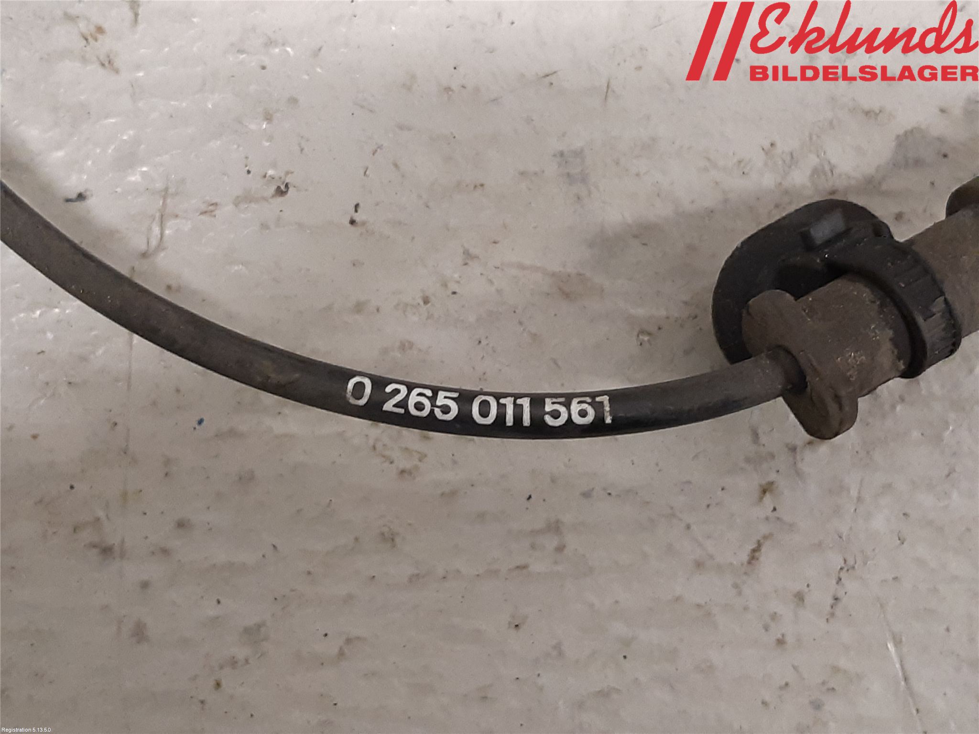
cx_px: 490
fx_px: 735
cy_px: 367
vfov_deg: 53.1
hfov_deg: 67.3
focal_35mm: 26
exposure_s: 1/33
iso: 200
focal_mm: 3.93
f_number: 1.7
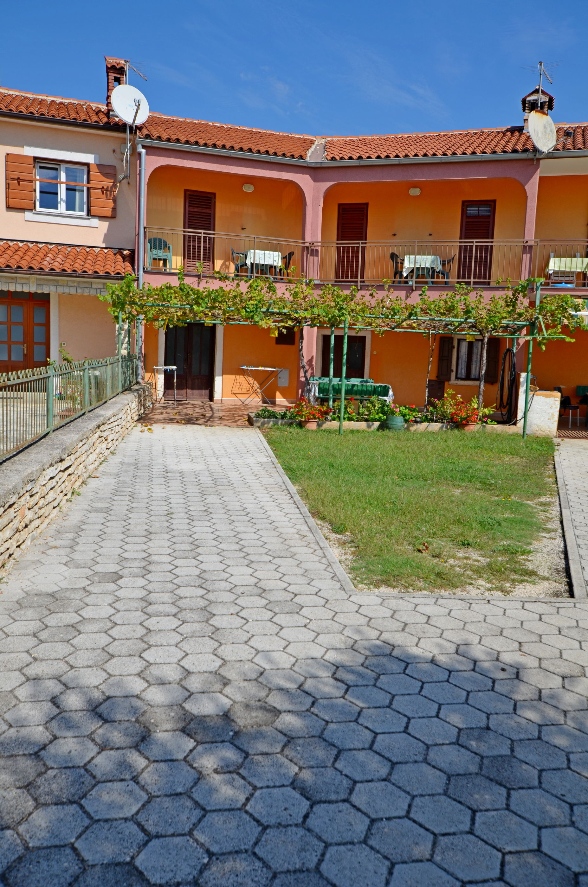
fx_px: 738
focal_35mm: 30
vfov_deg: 62.0
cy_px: 444
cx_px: 294
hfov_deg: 43.4
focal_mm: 20
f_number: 9
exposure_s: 1/320
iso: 100
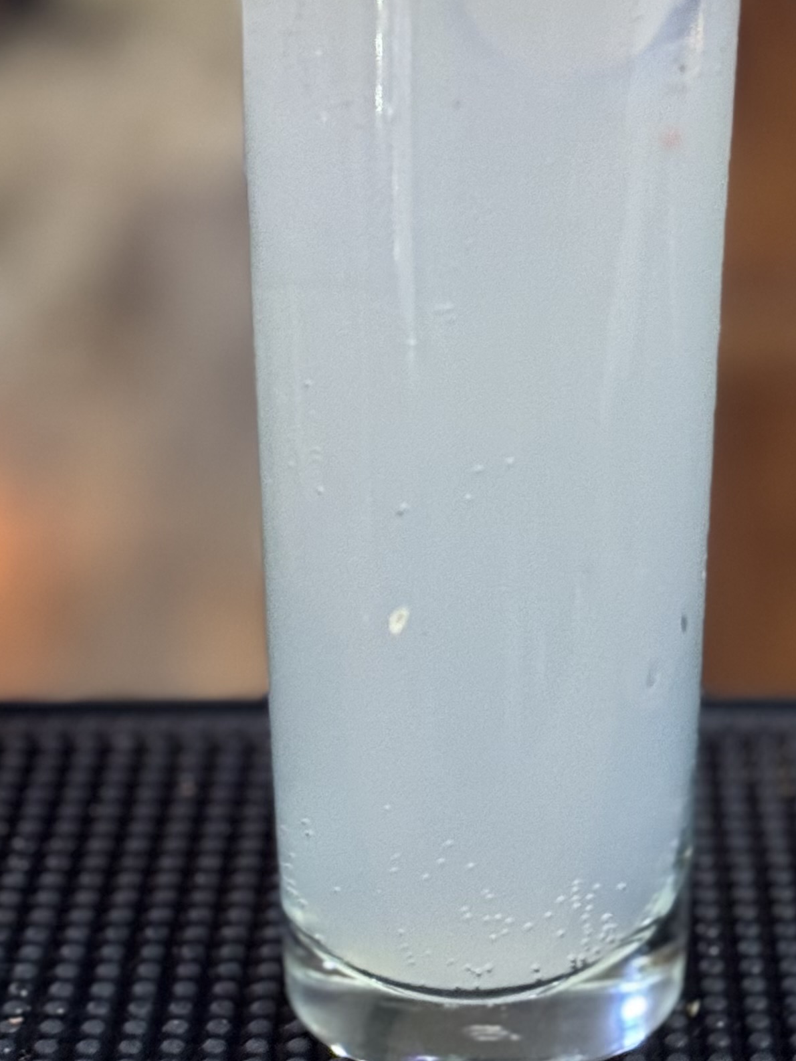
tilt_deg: -13.8
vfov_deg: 16.0
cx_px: 589
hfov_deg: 12.1
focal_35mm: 122
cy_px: 207
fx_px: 3740
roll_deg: +2.1
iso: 500
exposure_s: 1/40
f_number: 1.78
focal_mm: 6.76
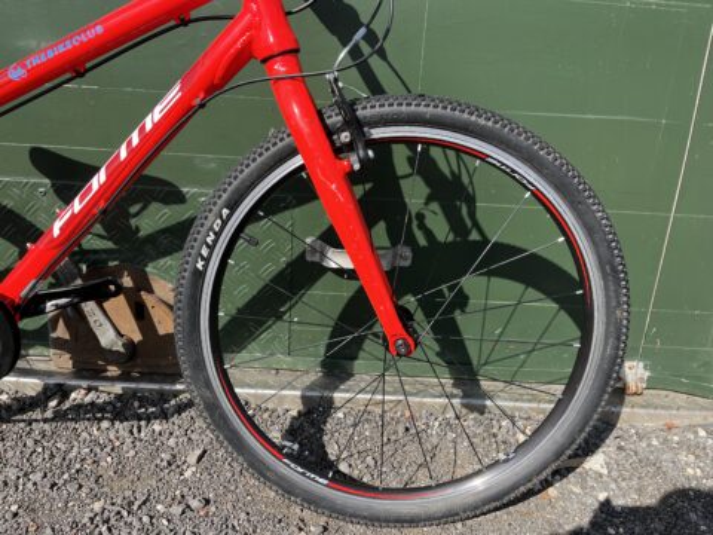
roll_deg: -2.4
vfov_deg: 53.1
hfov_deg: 67.3
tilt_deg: -19.5
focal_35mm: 26
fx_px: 536
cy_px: 268
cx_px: 356
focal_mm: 5.1
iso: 50
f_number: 1.6
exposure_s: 1/1600
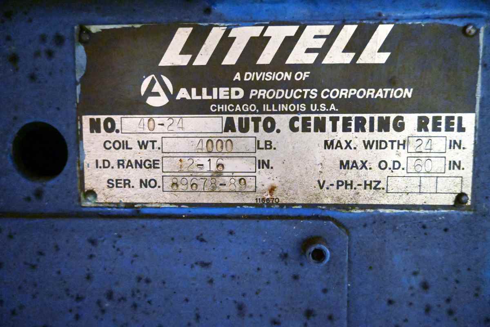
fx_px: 327
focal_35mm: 24
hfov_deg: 73.7
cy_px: 164
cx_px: 245
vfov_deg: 53.1
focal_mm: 16
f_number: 3.5
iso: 25600
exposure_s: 1/25
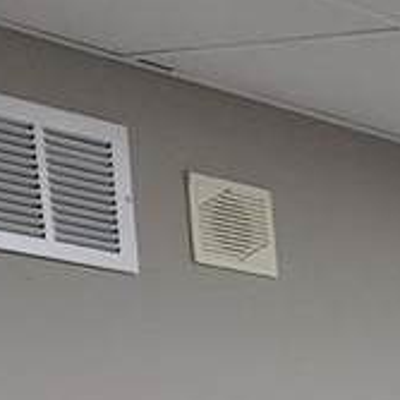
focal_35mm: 156
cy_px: 989
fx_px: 2039
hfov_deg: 8.9
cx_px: 1234
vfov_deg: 9.8
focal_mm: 5.4
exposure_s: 1/120
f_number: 1.8
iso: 64
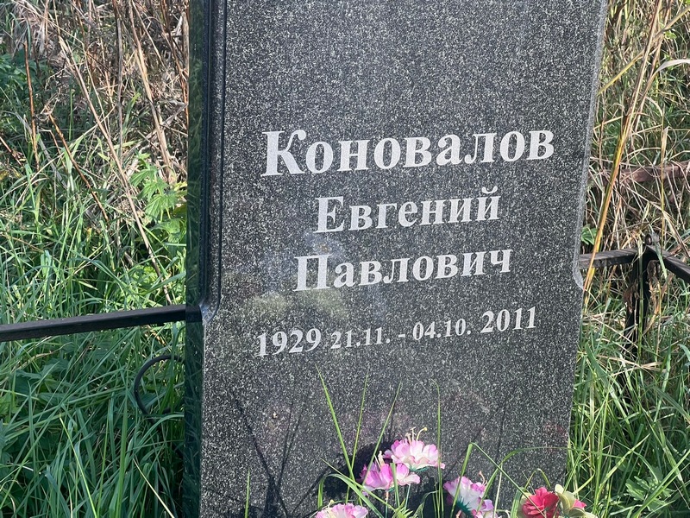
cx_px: 345
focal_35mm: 77
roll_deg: -2.9
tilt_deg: -20.0
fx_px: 1535
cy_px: 259
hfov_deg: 25.3
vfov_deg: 19.1
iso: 32
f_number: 2.8
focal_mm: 9
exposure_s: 1/102
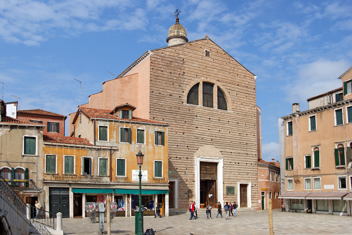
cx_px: 176
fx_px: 293
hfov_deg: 62.0
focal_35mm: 30
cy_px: 118
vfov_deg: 43.6
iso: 100
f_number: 9
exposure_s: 1/400
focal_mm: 20
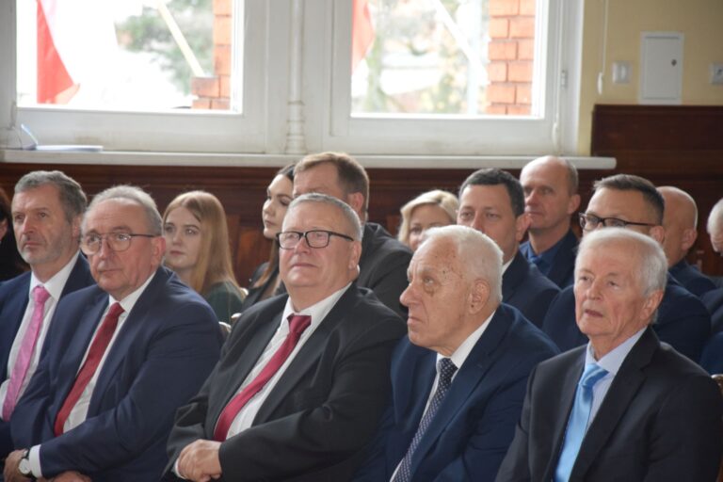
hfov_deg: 13.0
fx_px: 3163
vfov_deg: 8.7
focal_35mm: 158
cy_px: 241
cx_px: 362
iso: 2200
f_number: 5.6
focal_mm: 105
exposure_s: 1/60
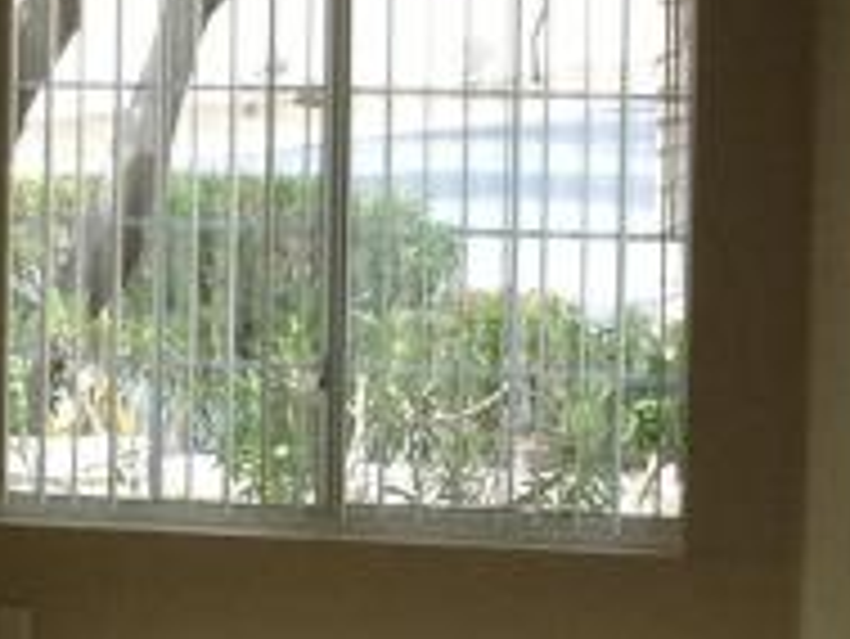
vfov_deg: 8.3
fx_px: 4398
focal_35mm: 179
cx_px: 477
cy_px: 216
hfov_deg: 11.0
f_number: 2.4
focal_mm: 4.13
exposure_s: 1/120
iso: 100
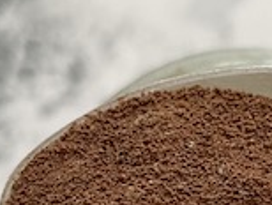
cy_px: 246
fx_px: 795
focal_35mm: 101
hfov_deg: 18.8
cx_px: 281
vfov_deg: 14.2
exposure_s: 1/60
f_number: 1.6
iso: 160
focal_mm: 4.2
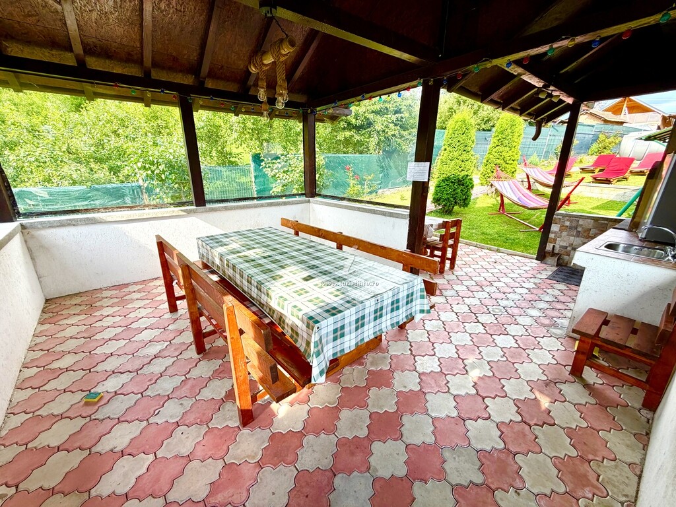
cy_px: 254
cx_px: 338
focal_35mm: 14
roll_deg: +0.4
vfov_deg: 85.7
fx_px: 273
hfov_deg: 102.1
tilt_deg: -16.1
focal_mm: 2.22
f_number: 2.2
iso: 50
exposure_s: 1/300
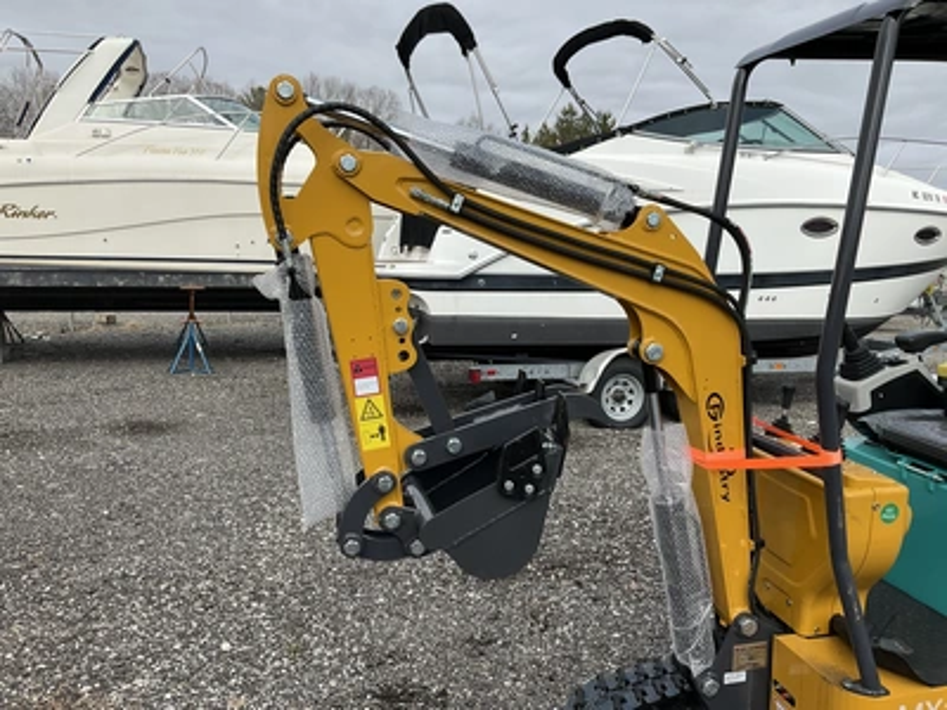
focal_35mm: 29
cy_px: 355
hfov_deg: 61.7
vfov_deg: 48.2
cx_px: 474
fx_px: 793
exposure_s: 1/1534
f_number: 1.8
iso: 25
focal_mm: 3
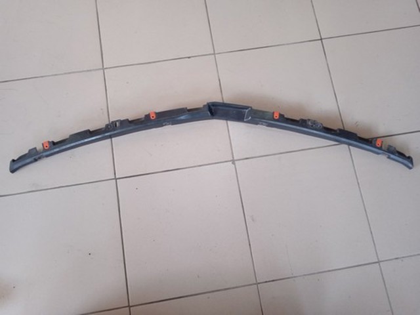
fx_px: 340
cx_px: 210
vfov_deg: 49.7
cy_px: 158
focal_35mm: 28
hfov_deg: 63.4
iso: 277
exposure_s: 1/33.3
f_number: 2.2
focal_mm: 3.43
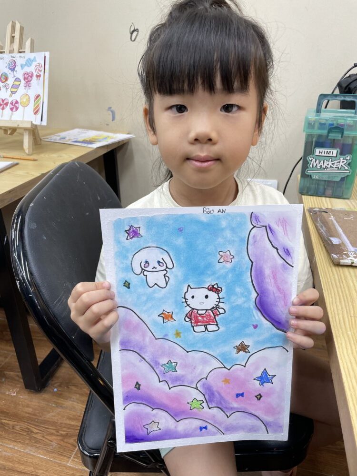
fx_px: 358
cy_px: 238
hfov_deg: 53.1
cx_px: 178
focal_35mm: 26
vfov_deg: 67.3
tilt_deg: -26.1
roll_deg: +2.2
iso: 64
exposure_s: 1/100
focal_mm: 4.2
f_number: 1.6
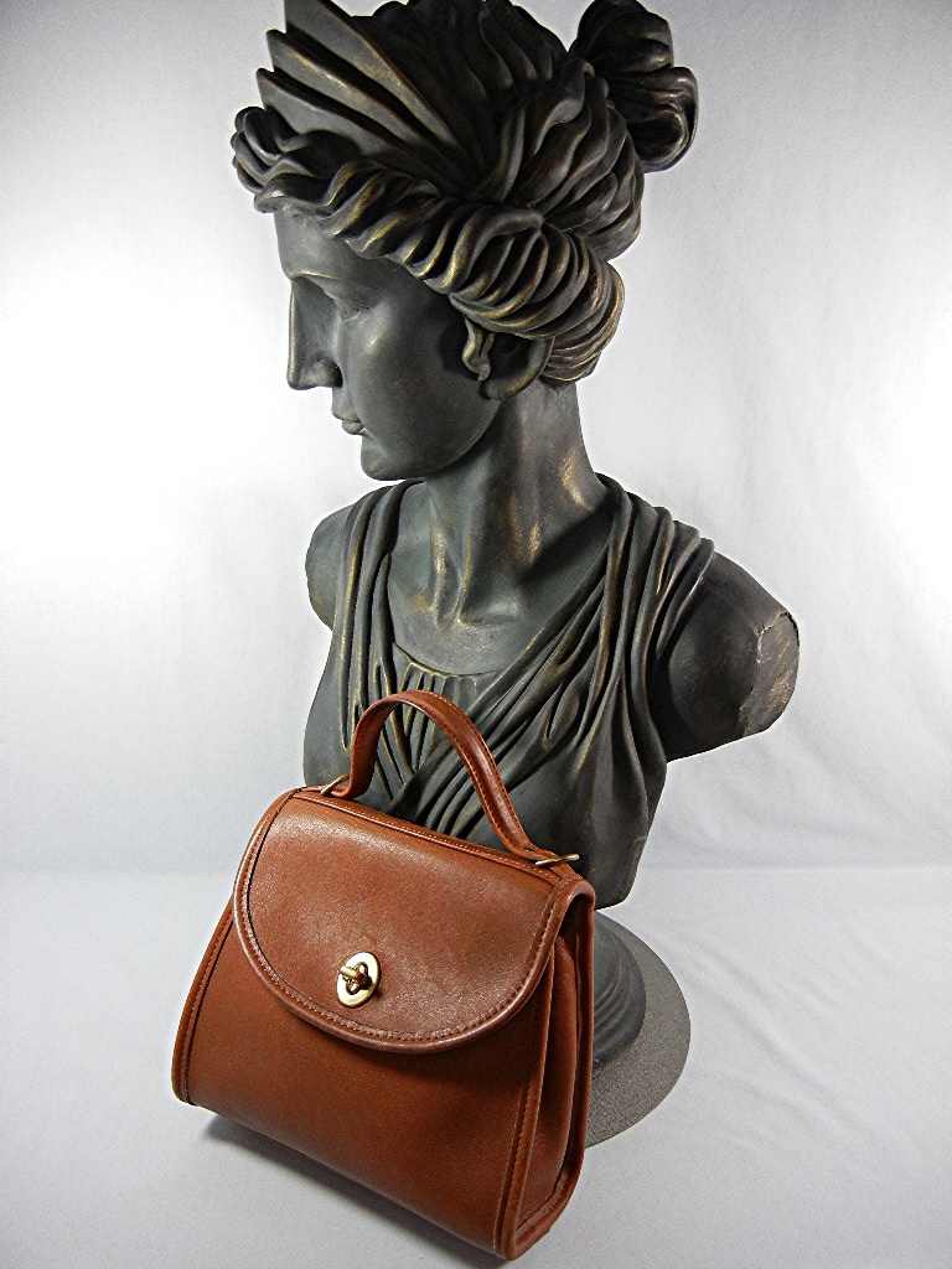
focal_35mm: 30
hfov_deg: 46.8
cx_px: 476
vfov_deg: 60.0
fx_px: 1100
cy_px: 634
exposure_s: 1/30
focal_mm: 5.4
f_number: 3.5
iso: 234
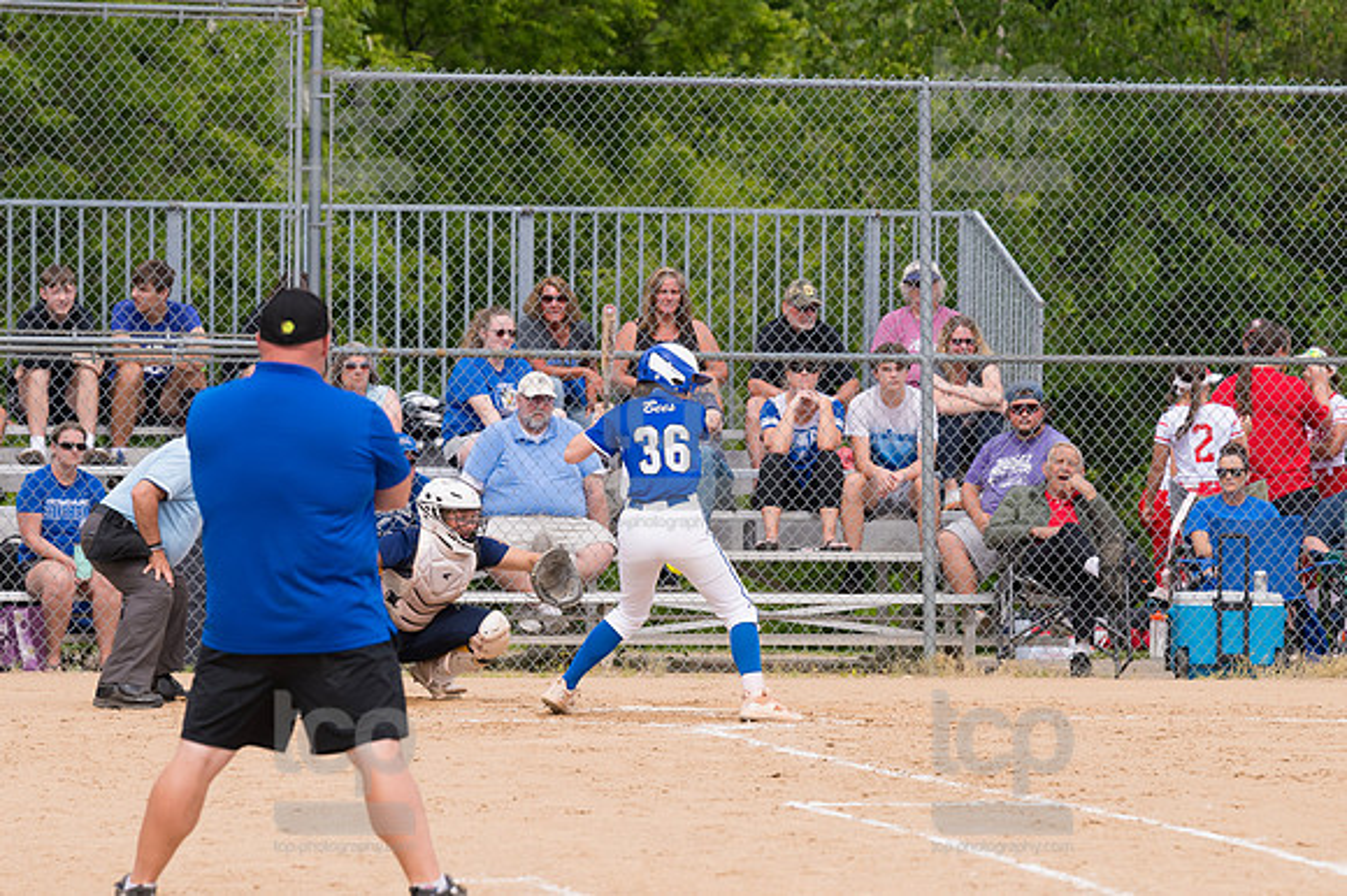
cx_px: 674
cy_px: 448
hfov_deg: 6.9
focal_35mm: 300
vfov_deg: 4.6
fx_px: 11218
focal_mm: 200
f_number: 5.6
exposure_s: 1/1600
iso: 320
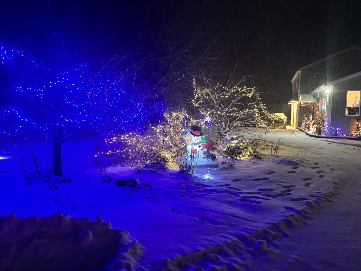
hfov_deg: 67.3
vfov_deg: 53.1
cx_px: 180
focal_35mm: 26
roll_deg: -1.7
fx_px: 271
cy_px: 136
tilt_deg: -3.4
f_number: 1.6
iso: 640
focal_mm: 5.96
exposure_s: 1/30
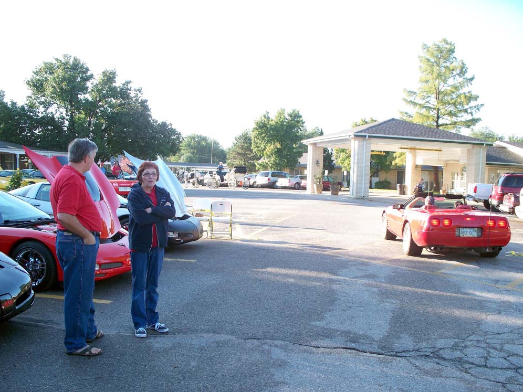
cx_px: 257
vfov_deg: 38.7
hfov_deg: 50.1
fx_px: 559
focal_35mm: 37
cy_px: 200
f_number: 2.8
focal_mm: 7.54
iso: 64
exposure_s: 1/125
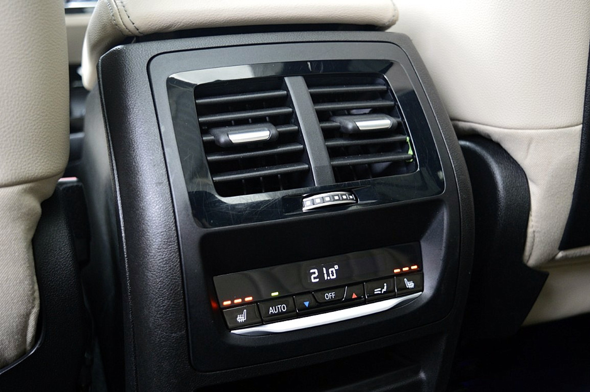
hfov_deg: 48.0
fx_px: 663
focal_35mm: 40
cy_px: 196
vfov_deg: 32.9
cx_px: 295
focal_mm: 27
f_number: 4
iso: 800
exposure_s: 1/13
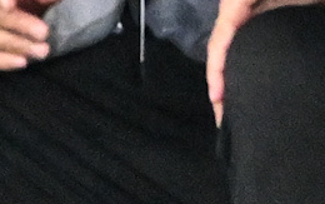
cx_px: -604
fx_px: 39795
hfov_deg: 0.5
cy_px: -220
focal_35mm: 4489
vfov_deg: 0.3
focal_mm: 560
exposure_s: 1/1000
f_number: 4
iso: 3200
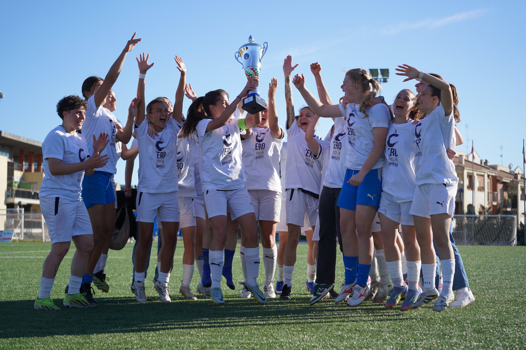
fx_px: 1067
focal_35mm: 73
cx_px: 263
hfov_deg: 27.7
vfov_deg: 18.7
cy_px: 175
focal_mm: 73
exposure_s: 1/500
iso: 100
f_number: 4.5
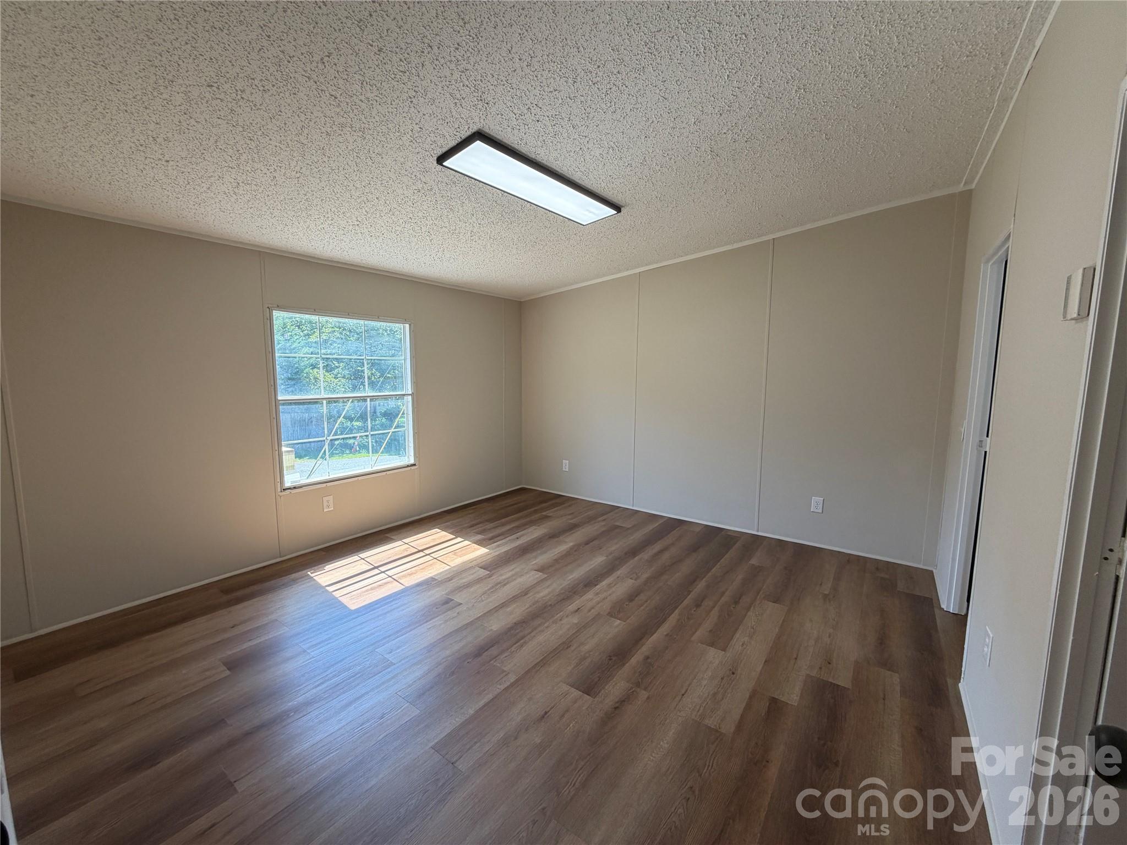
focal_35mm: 14
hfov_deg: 102.1
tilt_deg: -6.7
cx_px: 564
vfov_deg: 85.7
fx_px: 456
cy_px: 422
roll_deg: +0.1
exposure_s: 1/120
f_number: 2.2
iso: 50
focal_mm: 2.22
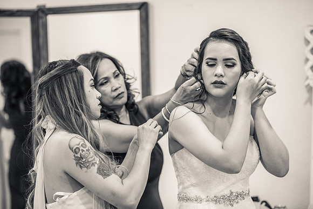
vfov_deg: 16.1
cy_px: 104
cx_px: 156
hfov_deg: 23.9
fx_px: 739
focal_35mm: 85
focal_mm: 85
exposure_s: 1/320
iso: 2000
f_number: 2.2
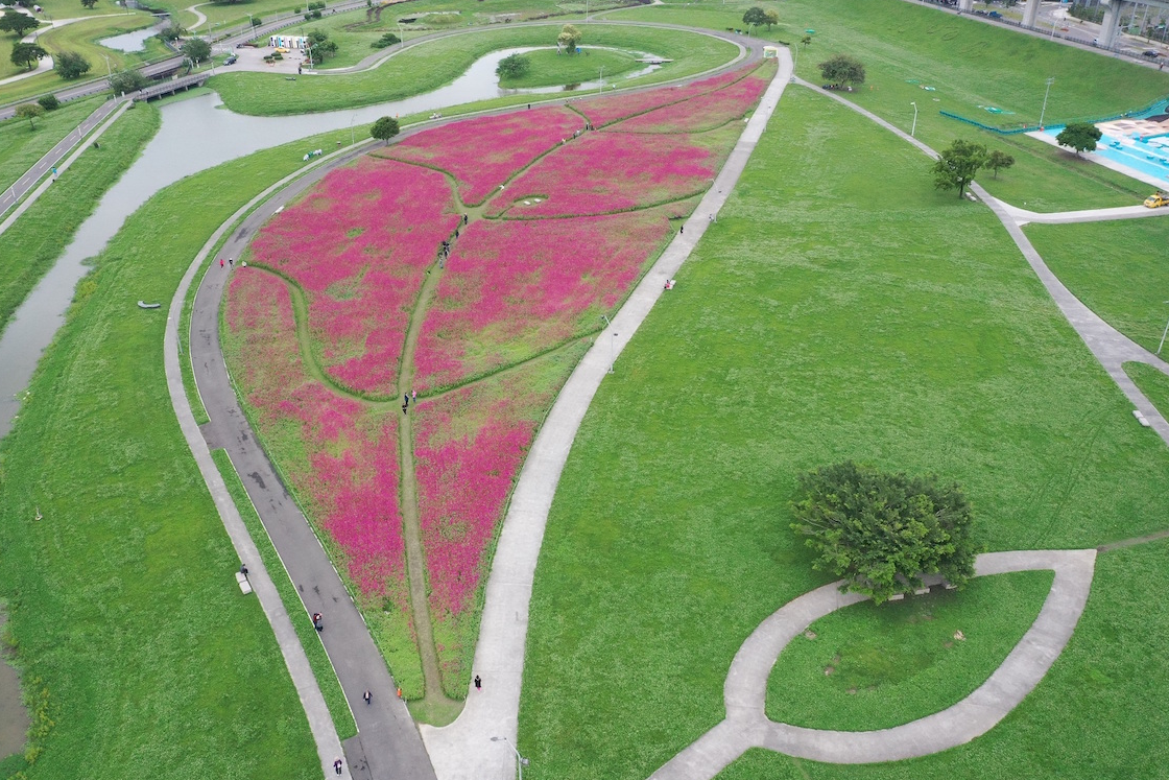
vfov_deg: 43.6
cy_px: 394
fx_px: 974
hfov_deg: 61.9
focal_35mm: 30
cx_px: 545
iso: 800
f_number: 7.1
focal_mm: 10.26
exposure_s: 1/800
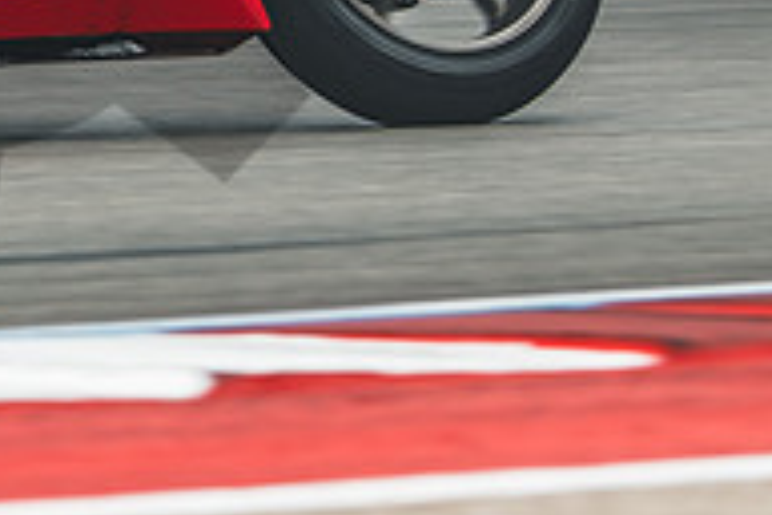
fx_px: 27168
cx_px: -80
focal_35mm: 1267
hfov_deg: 1.6
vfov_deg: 1.1
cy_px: -207
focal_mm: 280
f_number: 4
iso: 160
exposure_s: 1/320
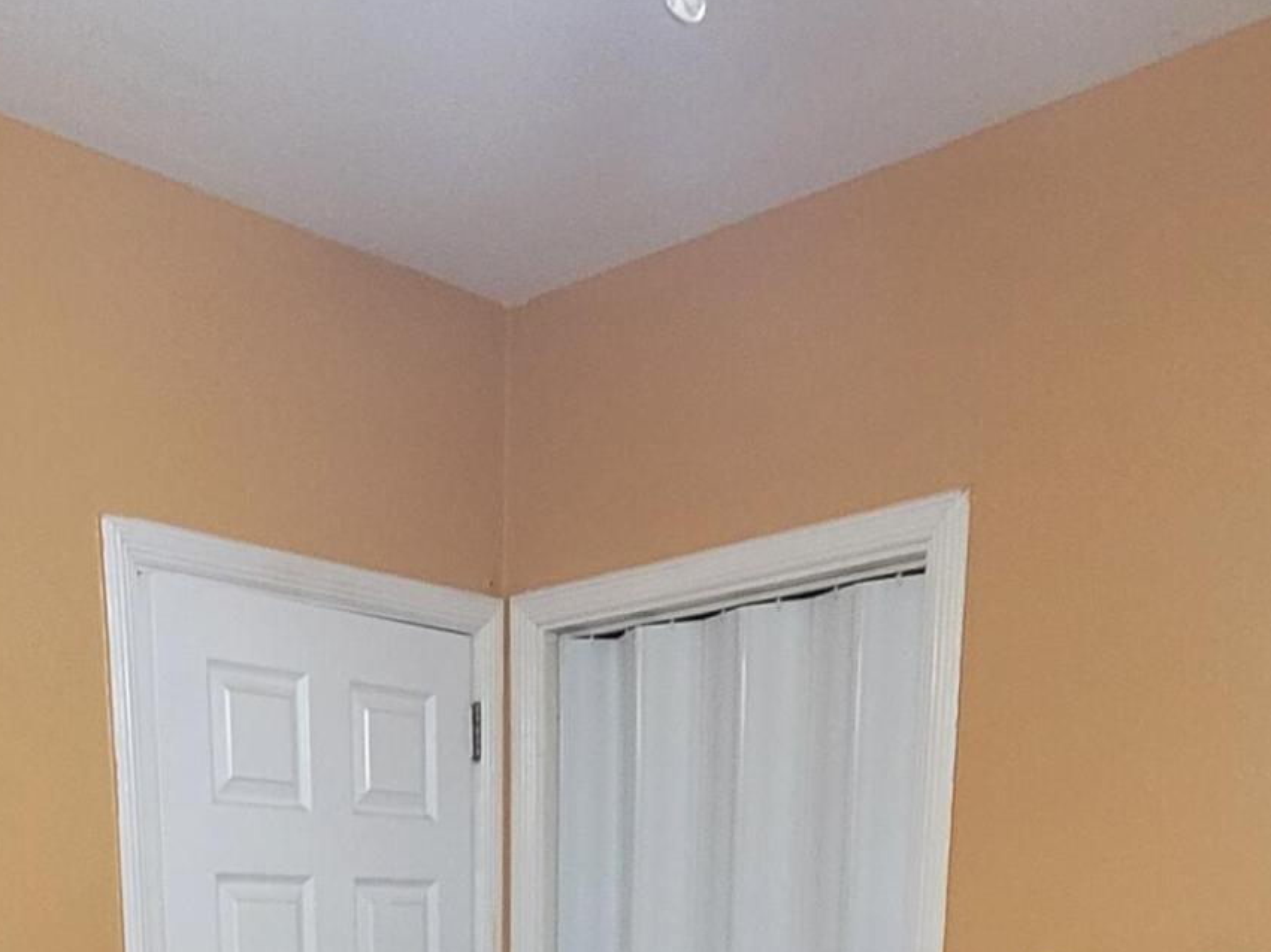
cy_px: 1364
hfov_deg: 41.6
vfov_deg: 25.9
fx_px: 1615
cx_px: 314
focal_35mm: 44
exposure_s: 1/40
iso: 320
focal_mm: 1.74
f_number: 2.2
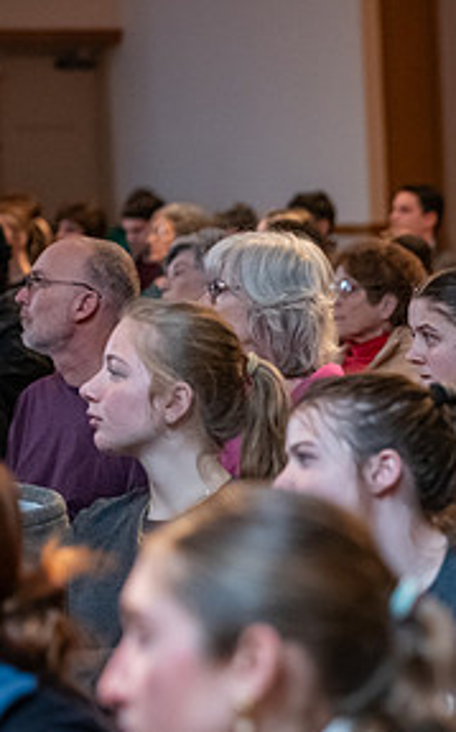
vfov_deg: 12.7
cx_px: 609
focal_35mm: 165
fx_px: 3286
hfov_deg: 7.8
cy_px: 468
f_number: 3.2
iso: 3200
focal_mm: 80
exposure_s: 1/200
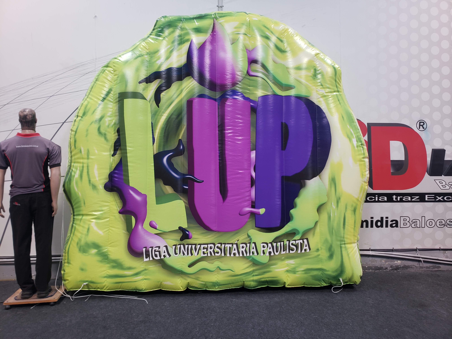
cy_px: 170
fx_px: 339
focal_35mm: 26
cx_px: 226
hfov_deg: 67.3
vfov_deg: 53.1
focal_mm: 4.3
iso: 80
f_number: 2.4
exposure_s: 1/60
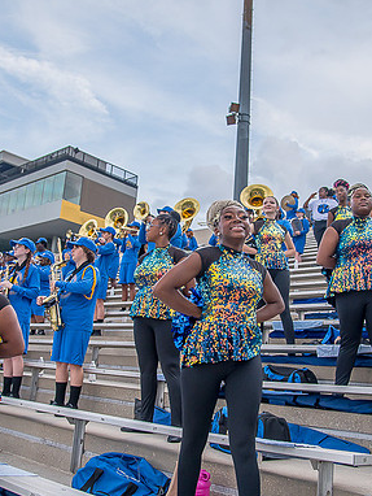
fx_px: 501
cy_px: 248
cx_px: 187
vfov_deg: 52.6
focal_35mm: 35
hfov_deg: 40.7
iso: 400
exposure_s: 1/250
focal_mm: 24
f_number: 4
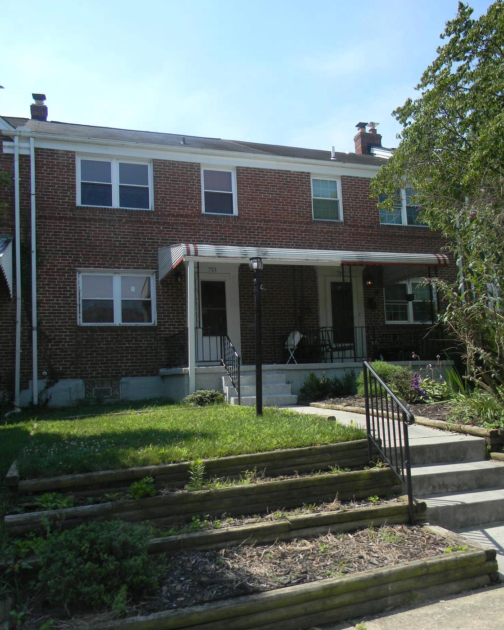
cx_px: 245
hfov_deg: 48.5
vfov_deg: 58.8
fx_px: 559
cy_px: 326
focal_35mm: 30
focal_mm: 5
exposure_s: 1/654
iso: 80
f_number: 3.5
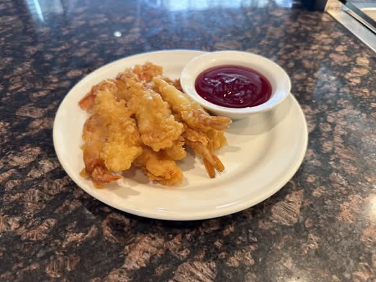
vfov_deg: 56.9
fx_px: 261
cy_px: 141
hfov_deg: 71.6
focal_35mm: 24
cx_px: 188
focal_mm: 6.76
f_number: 1.78
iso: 80
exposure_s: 1/60
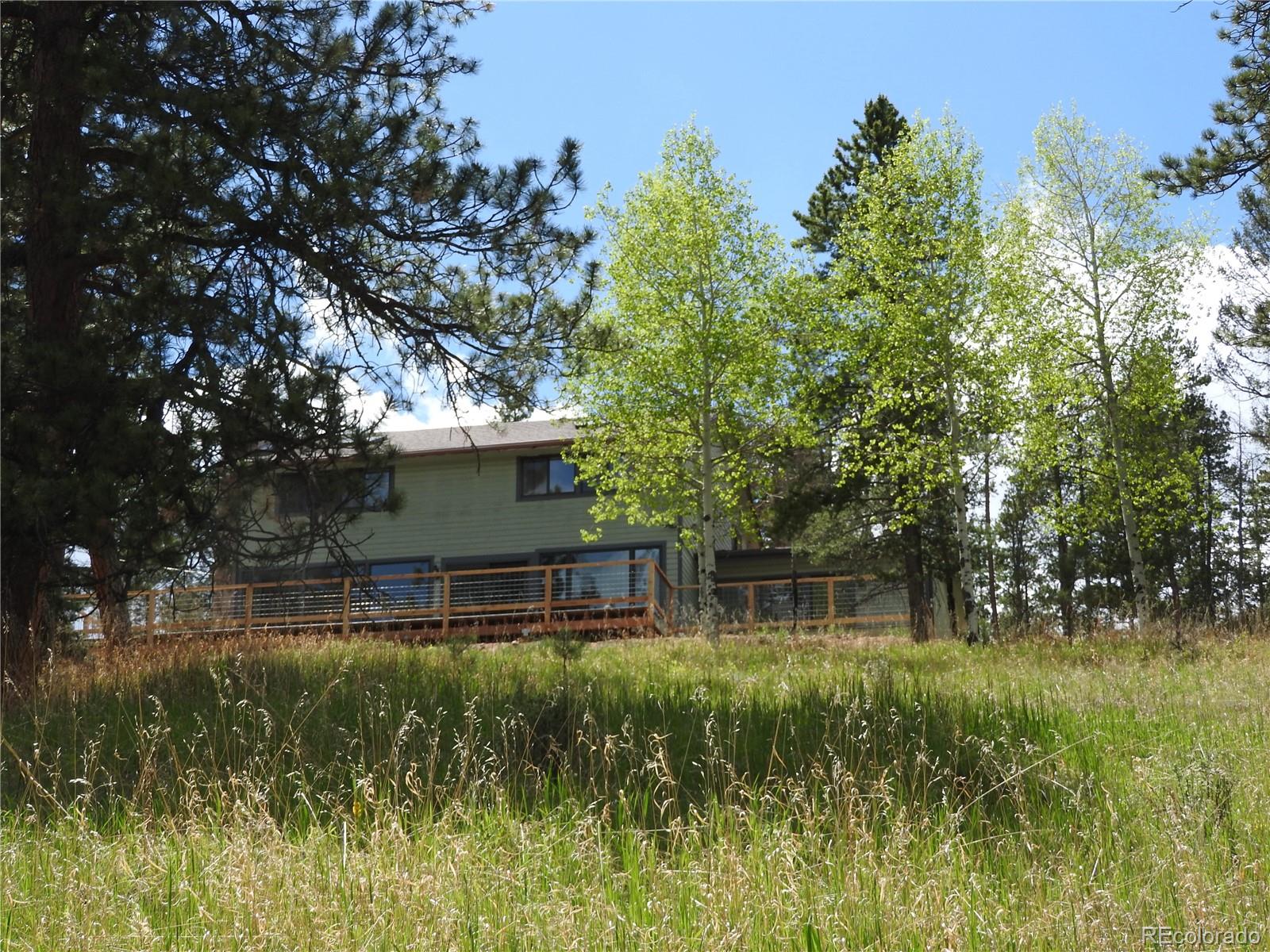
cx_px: 635
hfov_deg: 27.8
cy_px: 476
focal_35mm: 70
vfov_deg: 21.0
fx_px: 2568
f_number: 4.5
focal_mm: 12.5
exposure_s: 1/640
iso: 100
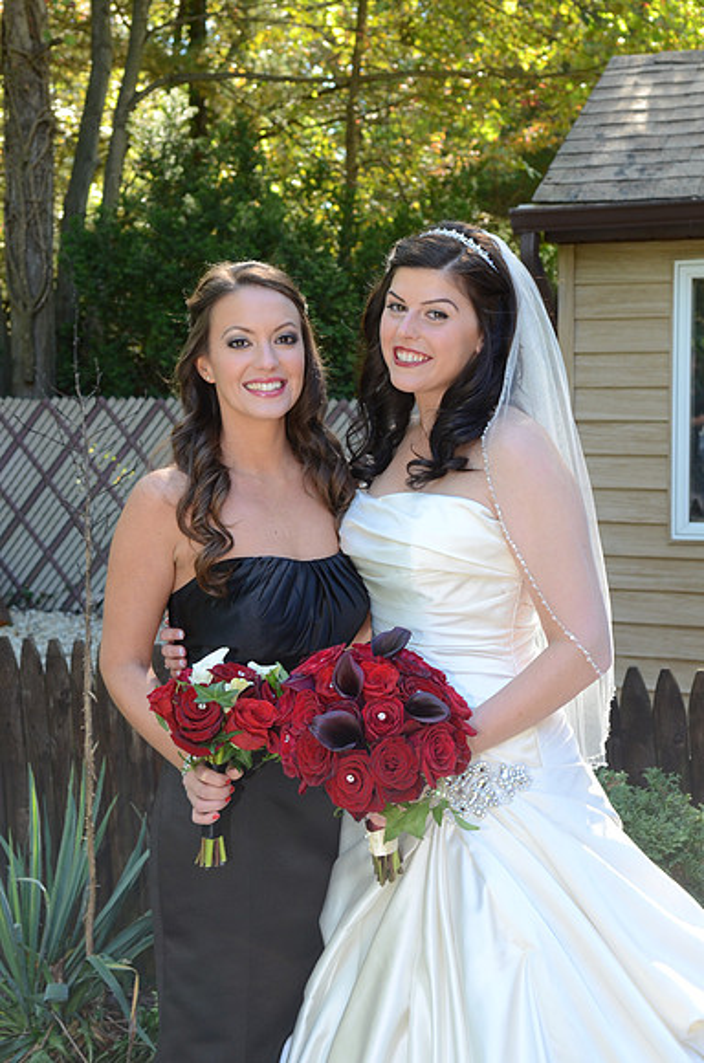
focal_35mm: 57
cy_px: 532
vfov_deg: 35.1
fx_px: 1680
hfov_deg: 23.7
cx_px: 352
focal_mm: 38
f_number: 6.3
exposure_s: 1/100
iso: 500
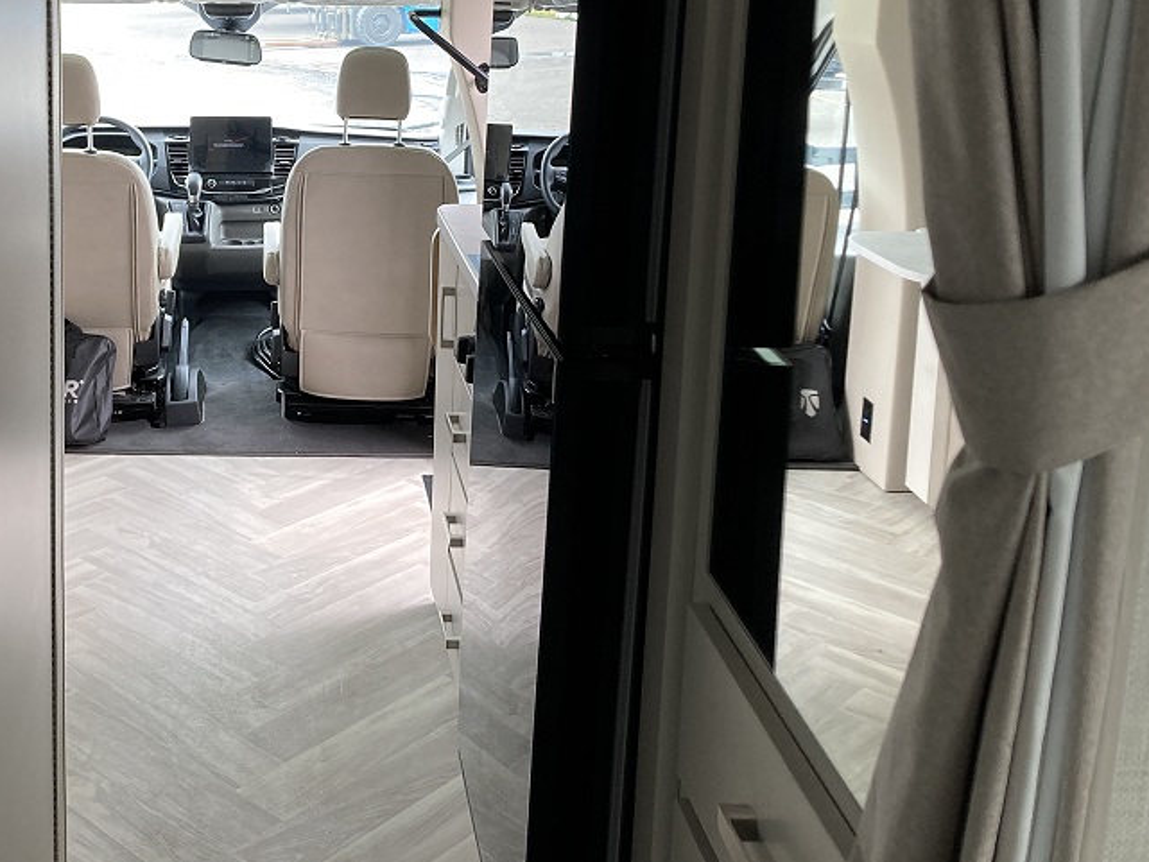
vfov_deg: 32.1
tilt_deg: -7.8
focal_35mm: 44
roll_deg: +0.6
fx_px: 1461
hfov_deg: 41.5
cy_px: 190
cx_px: 265
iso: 80
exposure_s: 1/88
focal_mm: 3.99
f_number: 1.8
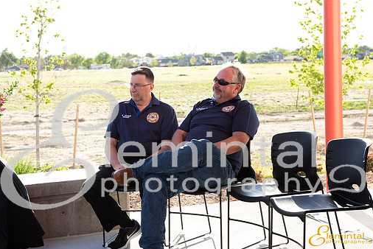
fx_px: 736
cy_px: 120
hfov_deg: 28.4
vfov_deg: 19.2
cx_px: 175
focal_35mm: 71
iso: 320
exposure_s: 1/320
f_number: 6.3
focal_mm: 62
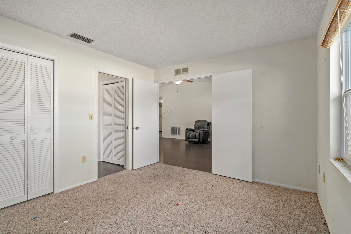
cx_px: 176
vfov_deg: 70.4
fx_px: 166
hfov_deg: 93.3
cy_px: 117
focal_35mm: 17
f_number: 8
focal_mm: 17
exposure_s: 1/2.5
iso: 400
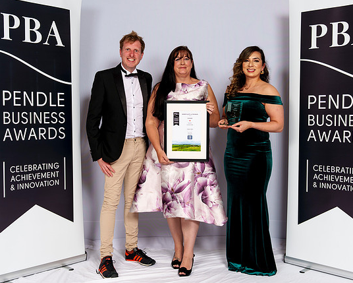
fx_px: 481
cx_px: 183
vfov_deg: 32.8
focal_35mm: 46
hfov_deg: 40.3
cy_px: 136
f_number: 8
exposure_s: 1/125
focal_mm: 35
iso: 100
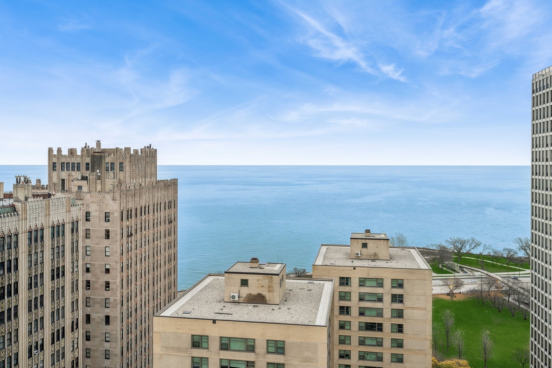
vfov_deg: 43.6
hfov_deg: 61.9
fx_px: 460
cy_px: 184
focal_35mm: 30
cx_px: 276
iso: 320
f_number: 7.1
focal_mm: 30
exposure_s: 1/320
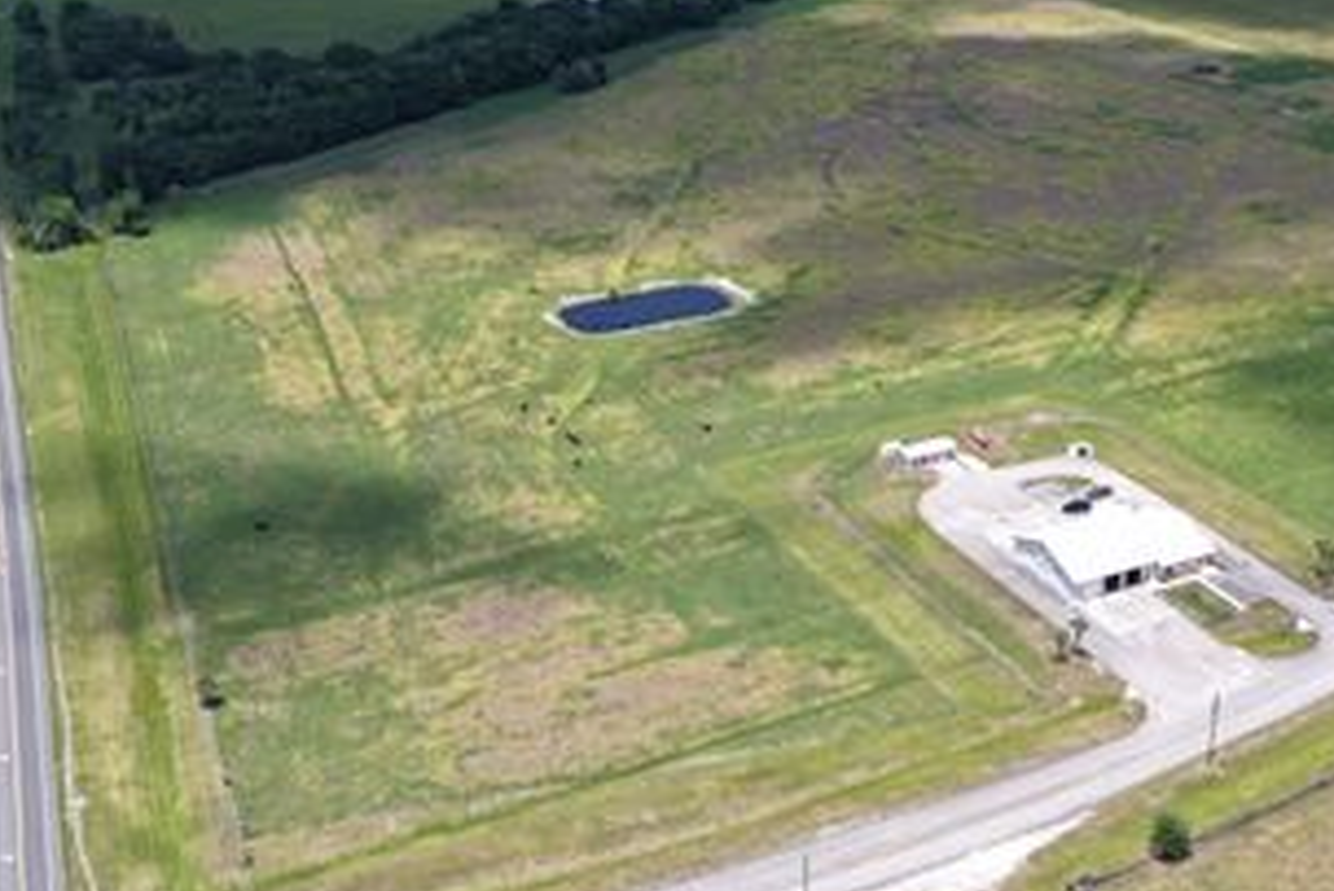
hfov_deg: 42.3
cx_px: 860
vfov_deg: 29.3
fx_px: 1705
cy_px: 393
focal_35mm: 46
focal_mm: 14.45
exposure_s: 1/15
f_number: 2.8
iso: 100
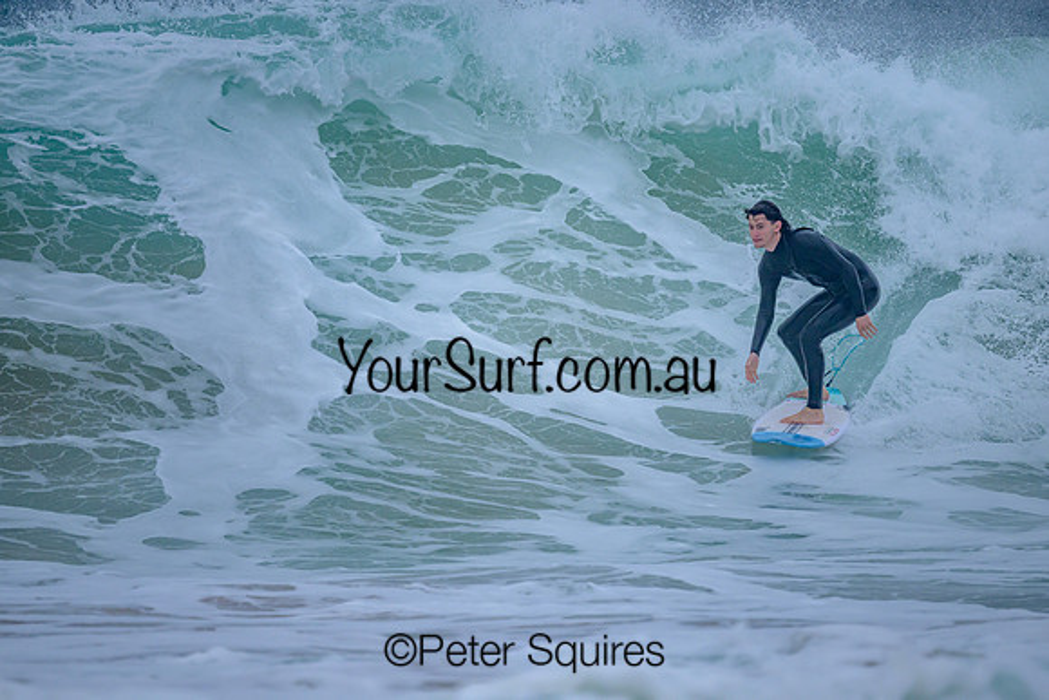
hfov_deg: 2.6
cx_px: 524
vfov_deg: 1.7
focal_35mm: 800
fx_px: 23315
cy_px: 350
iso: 1100
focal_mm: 800
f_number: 6.3
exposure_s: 1/3200
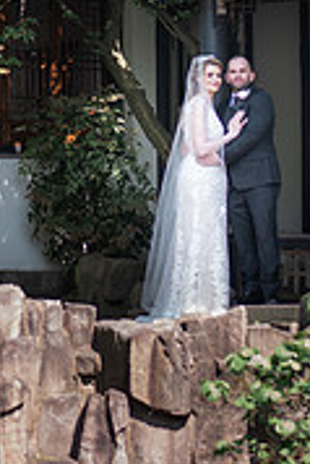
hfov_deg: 7.4
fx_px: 2398
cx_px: 51
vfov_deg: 11.0
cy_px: 68
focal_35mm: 186
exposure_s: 1/800
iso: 200
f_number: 1.8
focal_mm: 50
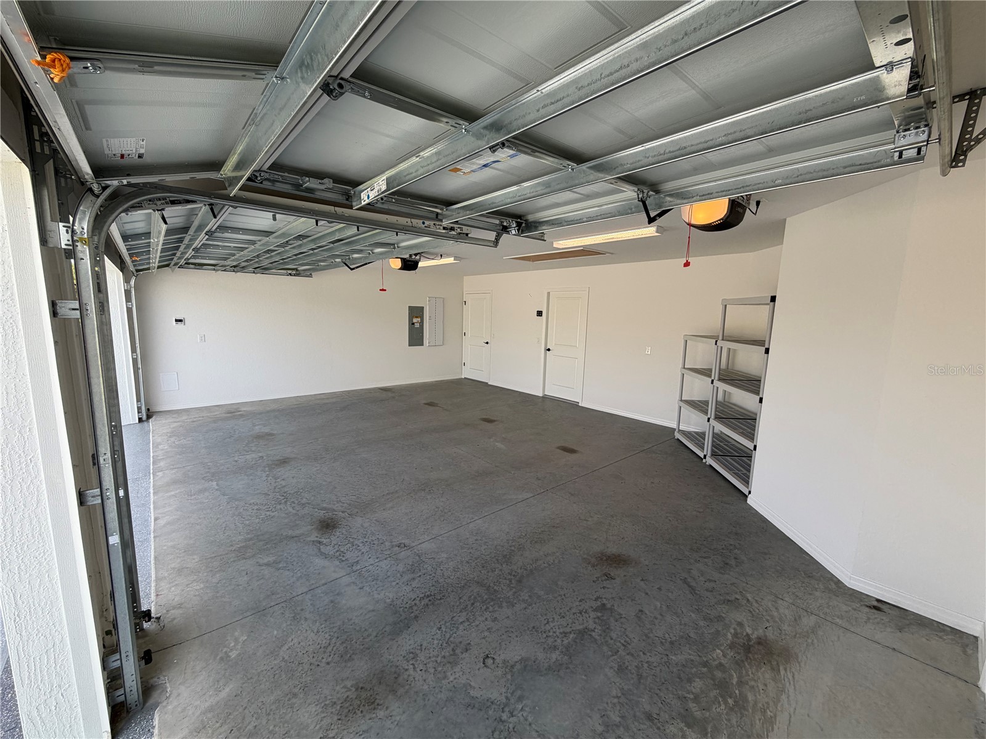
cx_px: 493
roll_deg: -1.0
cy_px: 370
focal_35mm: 14
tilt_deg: -8.5
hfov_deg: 102.1
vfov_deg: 85.7
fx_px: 399
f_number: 2.2
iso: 64
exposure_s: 1/430
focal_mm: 2.22
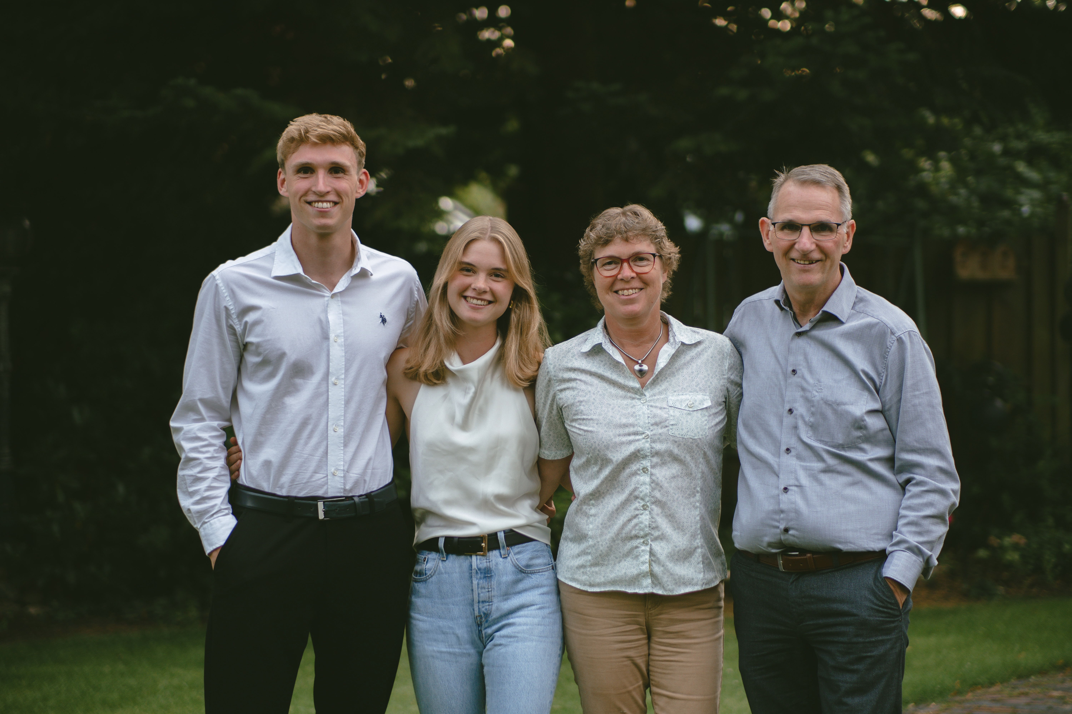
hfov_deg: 24.2
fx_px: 2501
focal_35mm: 84
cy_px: 357
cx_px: 536
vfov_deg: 16.3
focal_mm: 56
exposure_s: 1/320
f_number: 1.6
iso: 100
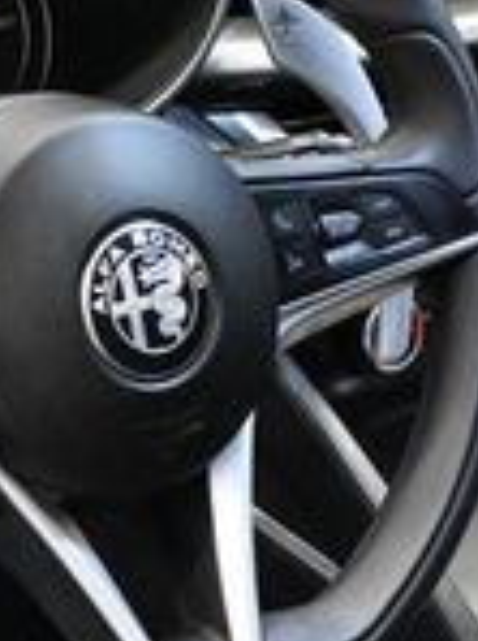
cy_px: 456
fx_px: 2238
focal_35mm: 121
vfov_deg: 16.3
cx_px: 220
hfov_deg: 12.2
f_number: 3.8
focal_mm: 19.5
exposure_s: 1/60
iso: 8000
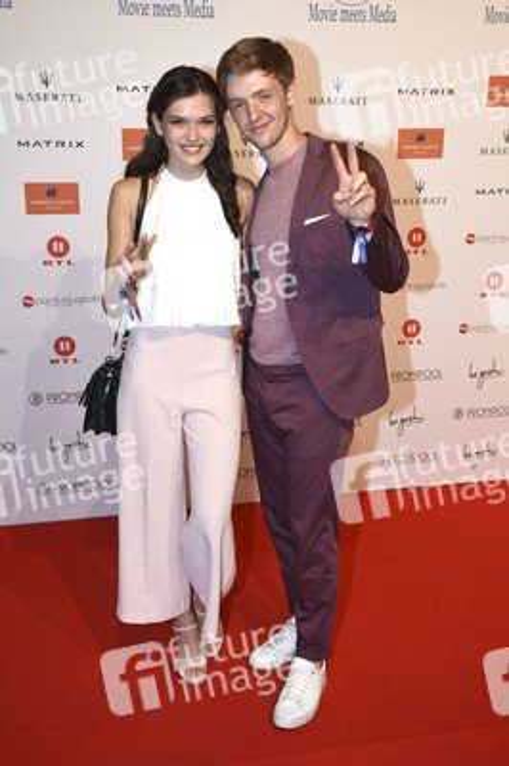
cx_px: 254
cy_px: 383
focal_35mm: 40
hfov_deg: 33.0
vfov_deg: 48.0
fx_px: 860
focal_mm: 27
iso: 400
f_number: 5.6
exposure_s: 1/160
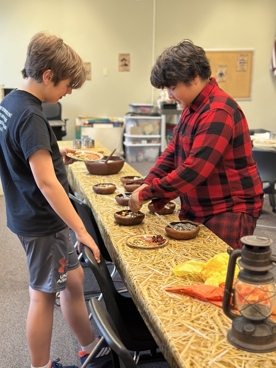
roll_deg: -0.7
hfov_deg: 30.3
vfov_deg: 39.7
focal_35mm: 48
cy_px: 184
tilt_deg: -11.7
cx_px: 138
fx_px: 510
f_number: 1.78
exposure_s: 1/60
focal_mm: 6.86
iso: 200
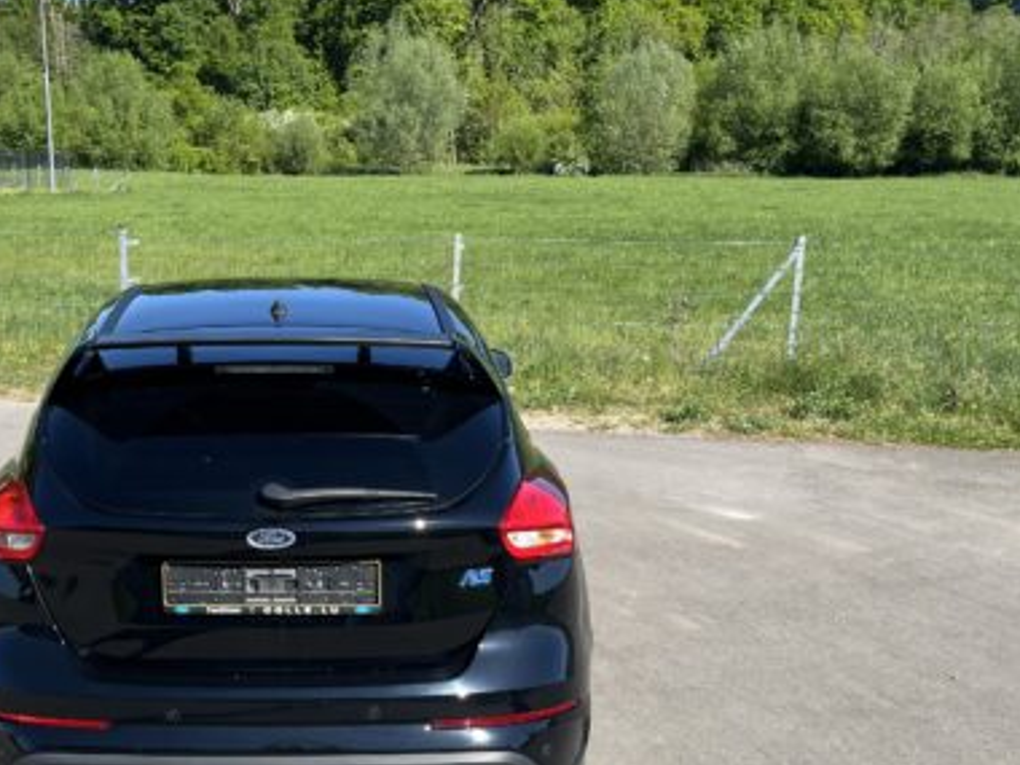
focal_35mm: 41
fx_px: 1208
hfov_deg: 44.8
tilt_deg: -15.0
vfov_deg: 34.9
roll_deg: -1.9
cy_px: 497
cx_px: 303
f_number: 1.6
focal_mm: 5.1
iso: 50
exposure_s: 1/2062
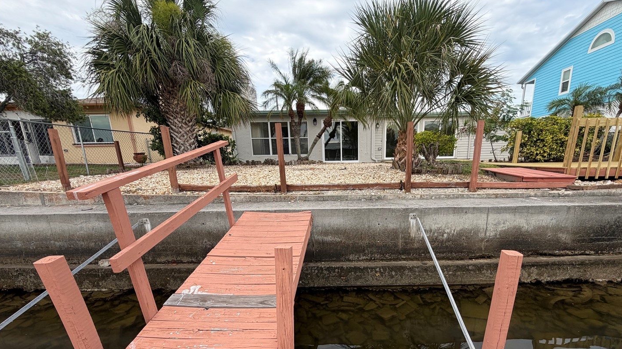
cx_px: 344
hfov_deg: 95.6
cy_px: 231
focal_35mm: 17
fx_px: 280
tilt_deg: -14.4
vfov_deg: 62.4
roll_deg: +1.6
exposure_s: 1/502
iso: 50
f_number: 2.2
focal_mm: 2.22
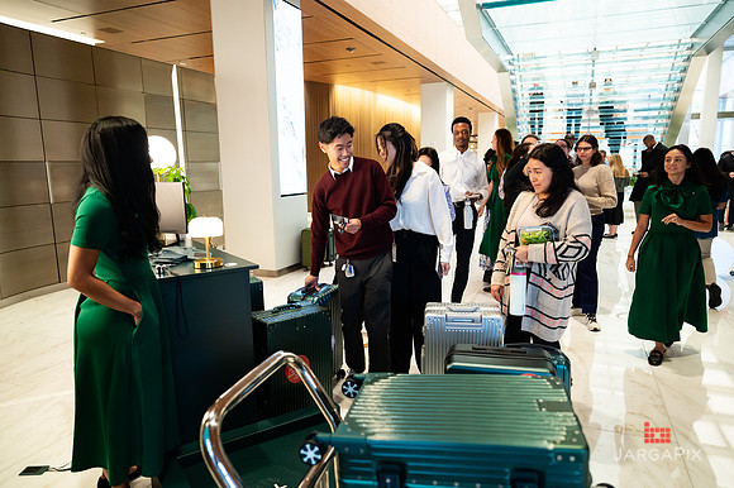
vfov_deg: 52.5
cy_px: 244
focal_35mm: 24
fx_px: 496
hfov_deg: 73.0
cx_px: 367
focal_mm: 24
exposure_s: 1/200
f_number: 3.2
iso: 1250
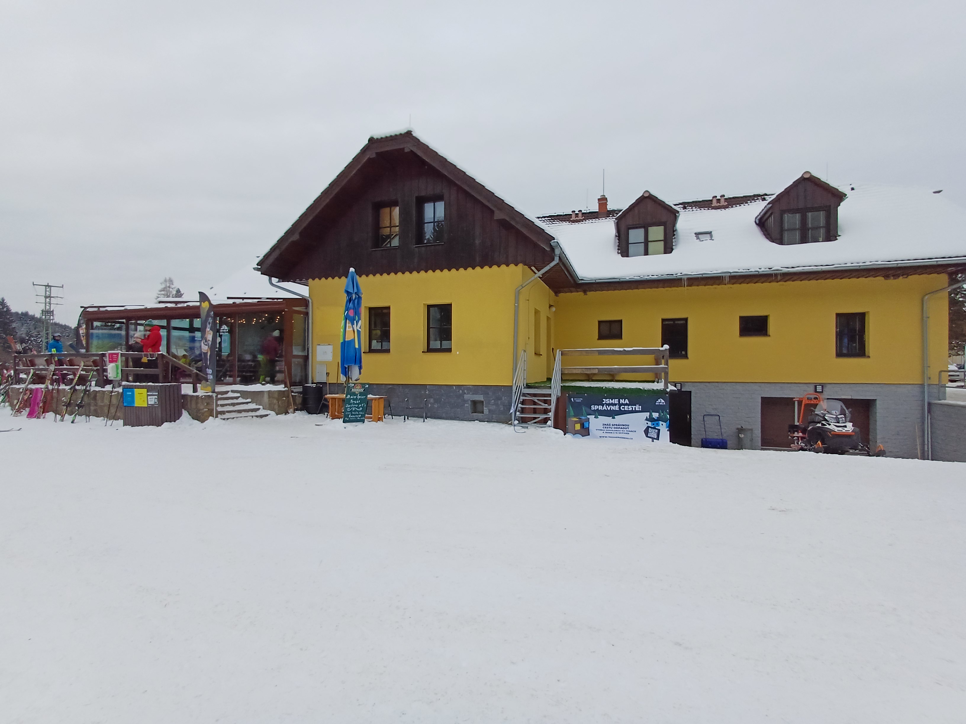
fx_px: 446
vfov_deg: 78.1
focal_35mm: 16
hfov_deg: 94.5
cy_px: 362
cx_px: 483
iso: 40
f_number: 2.2
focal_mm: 1.64
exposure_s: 1/323
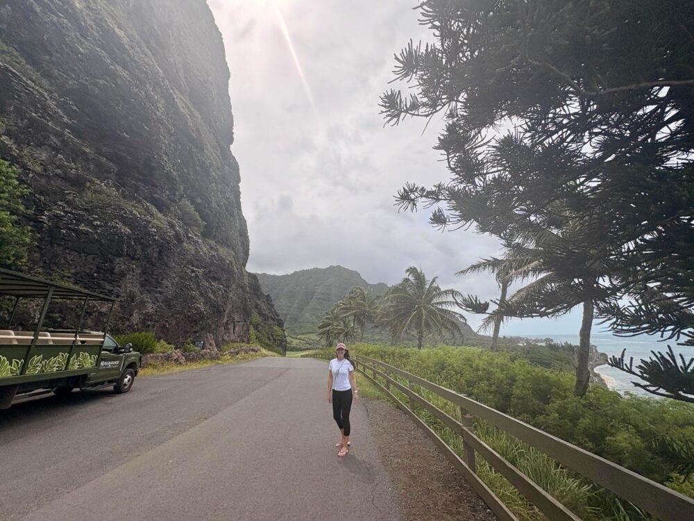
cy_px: 260
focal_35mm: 14
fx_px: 281
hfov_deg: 102.1
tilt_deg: +16.2
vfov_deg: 85.7
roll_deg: +0.9
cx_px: 347
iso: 50
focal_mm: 2.22
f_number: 2.2
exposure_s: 1/3906
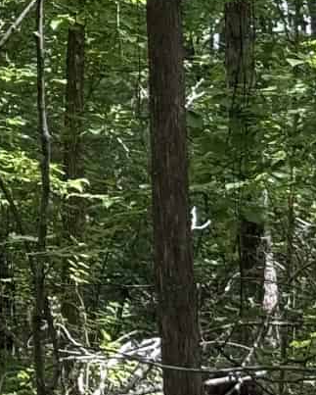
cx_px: -479
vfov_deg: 7.9
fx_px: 2779
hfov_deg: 6.2
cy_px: -233
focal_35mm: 238
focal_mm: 6.8
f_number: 1.8
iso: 80
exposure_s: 1/326
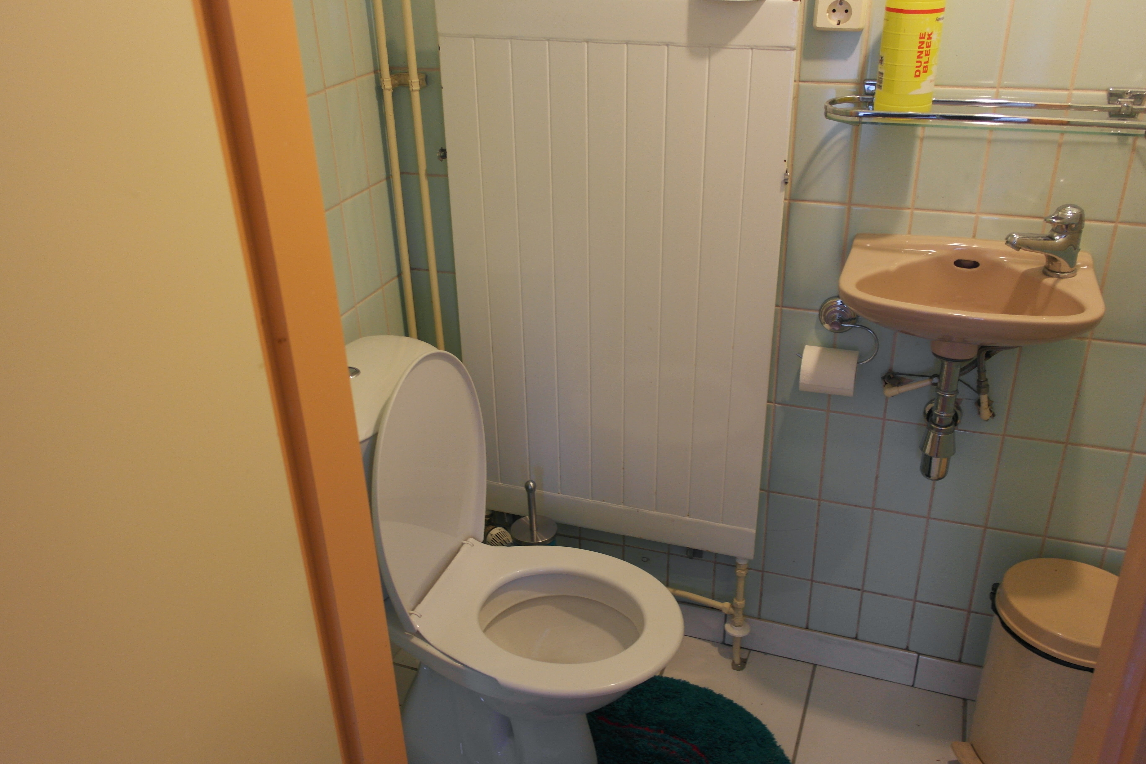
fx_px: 955
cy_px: 382
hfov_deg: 61.9
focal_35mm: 30
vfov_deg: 43.6
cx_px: 573
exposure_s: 1/20
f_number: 3.5
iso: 400
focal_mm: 20
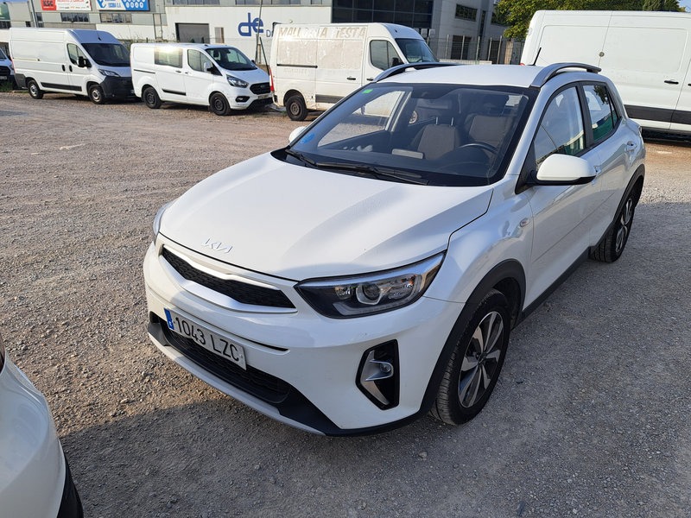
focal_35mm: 24
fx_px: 479
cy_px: 259
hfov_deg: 71.6
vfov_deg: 56.8
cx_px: 346
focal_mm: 5.23
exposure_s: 1/683
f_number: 1.8
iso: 50
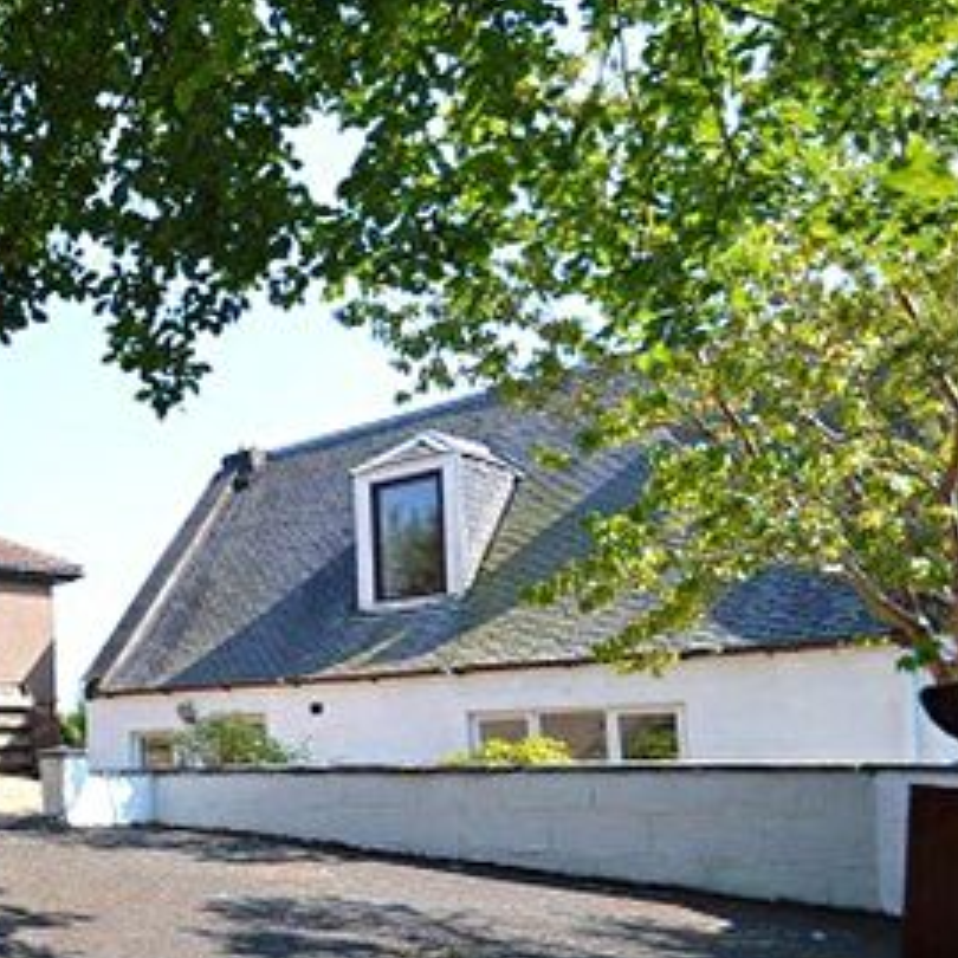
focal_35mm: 33
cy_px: 704
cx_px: -174
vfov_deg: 48.1
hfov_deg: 38.1
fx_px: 1033
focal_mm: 10
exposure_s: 1/125
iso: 125
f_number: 5.6
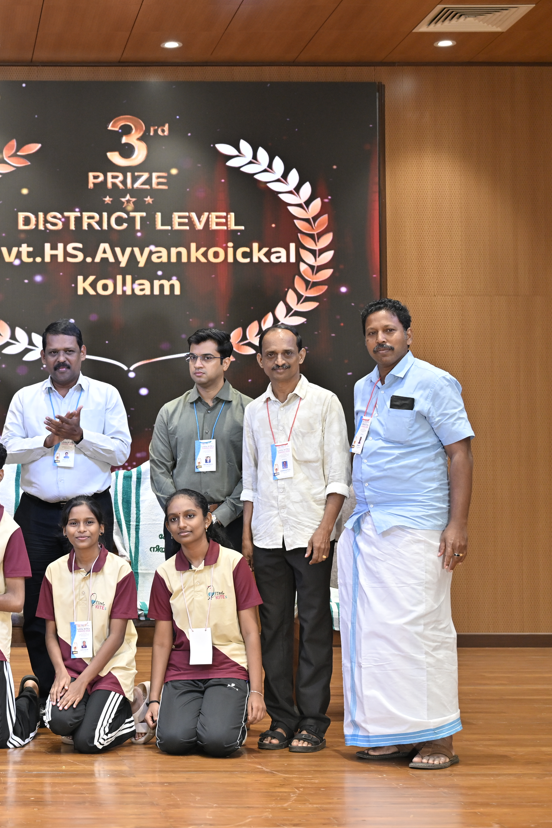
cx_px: -38
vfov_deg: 27.7
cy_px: 418
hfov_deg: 18.1
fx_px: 1679
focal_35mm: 73
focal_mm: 48
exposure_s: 1/125
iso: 1250
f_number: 4
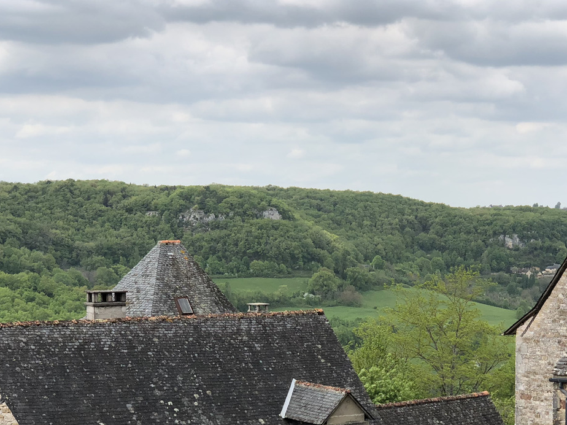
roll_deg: +0.1
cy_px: 329
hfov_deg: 21.7
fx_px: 1474
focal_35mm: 90
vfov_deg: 16.3
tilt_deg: -4.0
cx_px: 380
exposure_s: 1/750
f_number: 2.4
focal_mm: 6
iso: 16
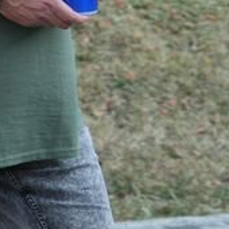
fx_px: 3173
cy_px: -71
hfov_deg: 4.1
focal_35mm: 424
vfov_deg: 4.1
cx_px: -82
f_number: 5.6
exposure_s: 1/100
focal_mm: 83
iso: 125
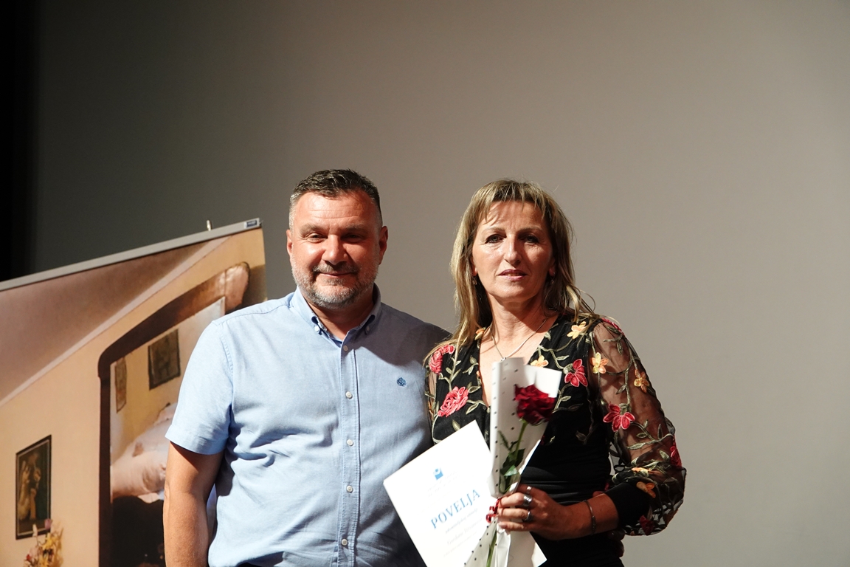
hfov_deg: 14.8
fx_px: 3282
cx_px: 425
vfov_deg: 9.9
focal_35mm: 139
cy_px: 284
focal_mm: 51.14
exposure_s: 1/30
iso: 800
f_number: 4
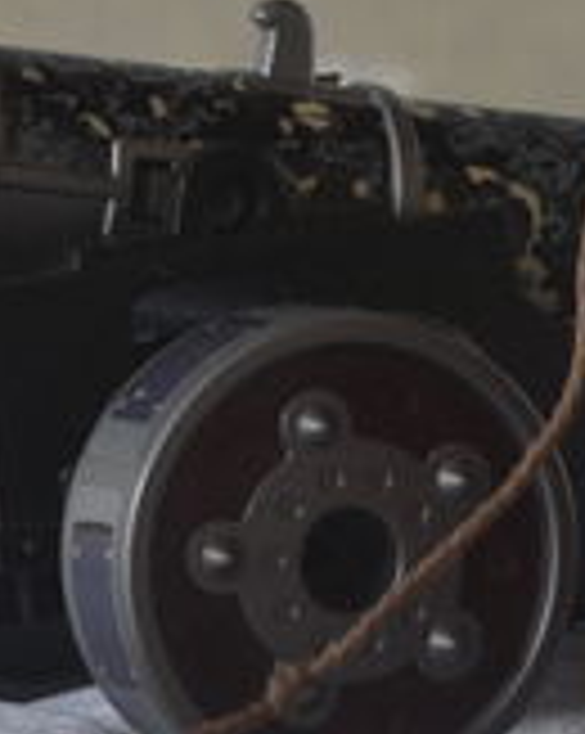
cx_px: 292
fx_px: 5247
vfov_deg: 8.0
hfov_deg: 6.4
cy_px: 115
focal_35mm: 242
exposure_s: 1/125
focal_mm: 28
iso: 280
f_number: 8
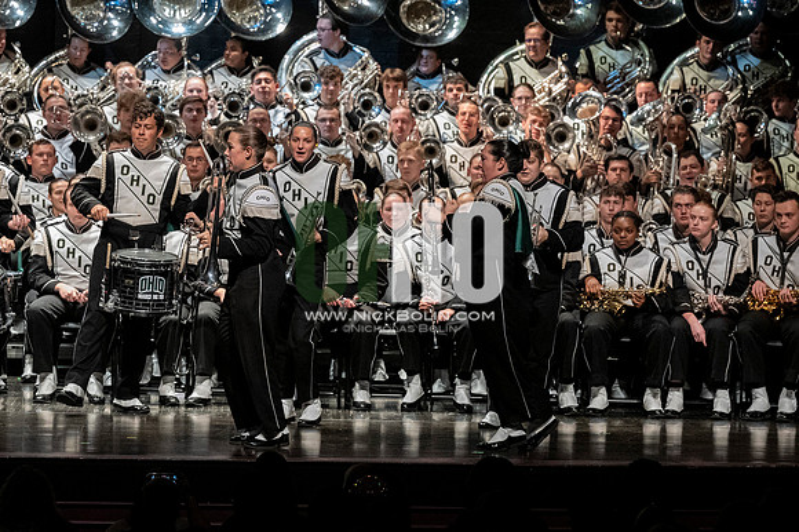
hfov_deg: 9.8
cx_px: 400
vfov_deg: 6.5
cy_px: 266
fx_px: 4658
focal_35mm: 210
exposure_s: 1/500
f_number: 4
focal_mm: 140
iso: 4000
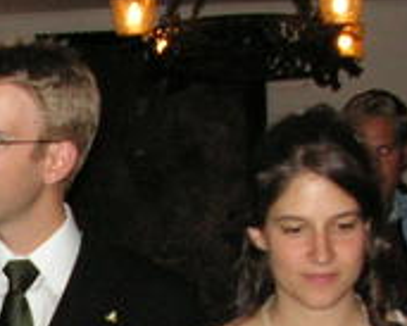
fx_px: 1482
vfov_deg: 12.3
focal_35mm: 123
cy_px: 395
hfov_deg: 15.1
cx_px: -90
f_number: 3.2
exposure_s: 1/40
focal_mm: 6
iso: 160
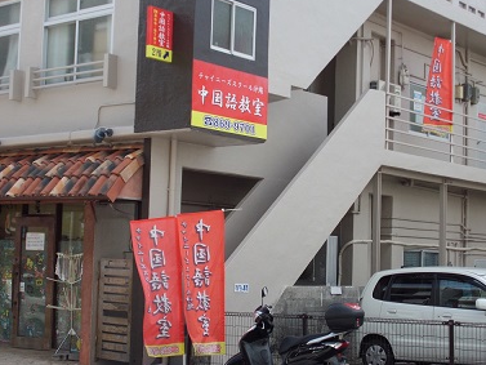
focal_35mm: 70
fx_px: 983
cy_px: 174
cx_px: 257
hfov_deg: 27.8
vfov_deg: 21.0
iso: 100
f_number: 5.3
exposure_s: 1/160
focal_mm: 11.8
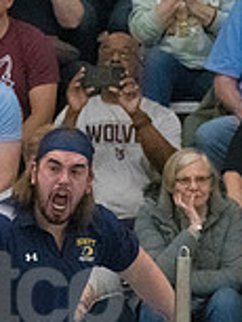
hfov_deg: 2.1
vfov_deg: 2.8
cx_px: 59
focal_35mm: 711
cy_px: 326
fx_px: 6618
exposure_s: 1/1250
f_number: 5
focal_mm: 130
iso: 10000
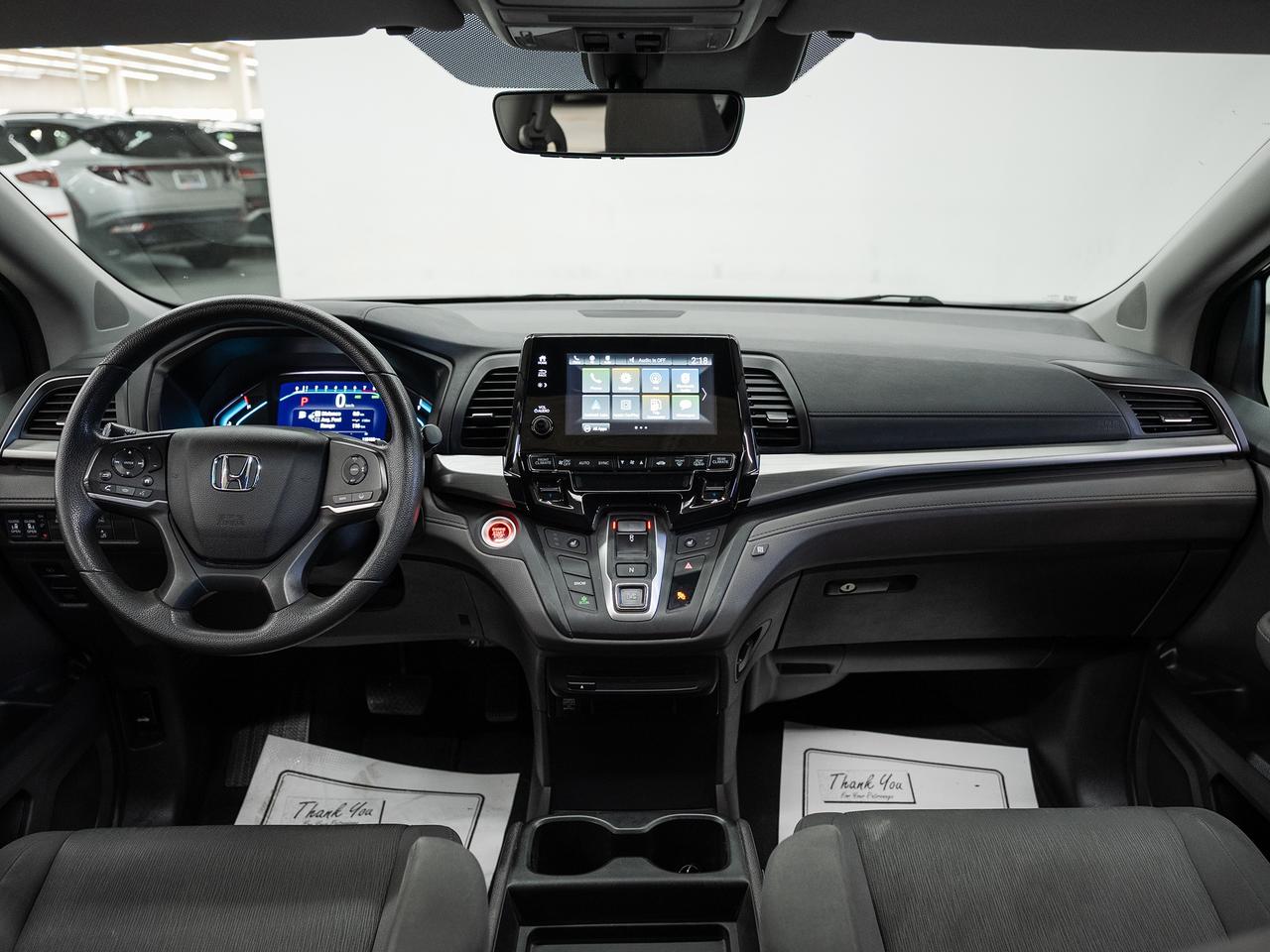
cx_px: 670
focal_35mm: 26
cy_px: 476
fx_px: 970
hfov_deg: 66.4
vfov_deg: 52.3
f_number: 4
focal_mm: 24
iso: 800
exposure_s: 1/40
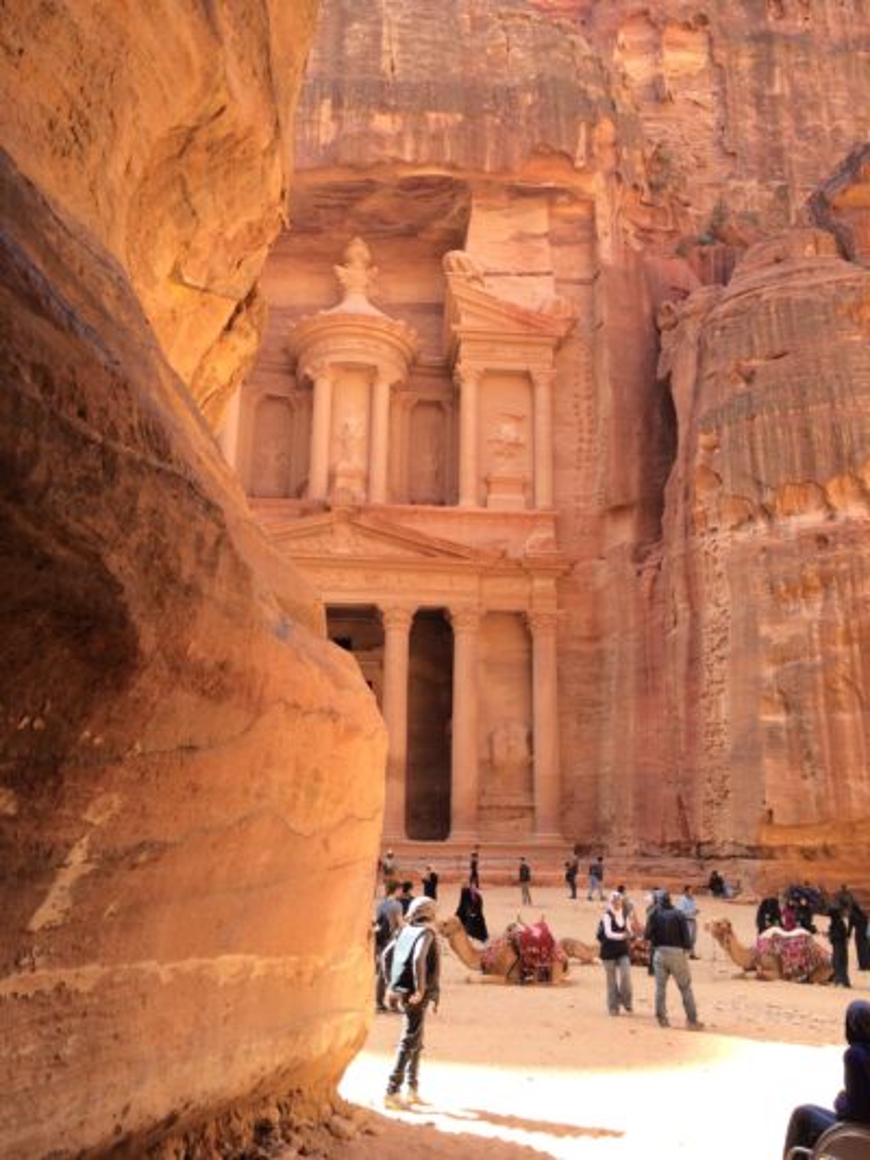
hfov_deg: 46.8
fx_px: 1005
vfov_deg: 60.0
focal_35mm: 30
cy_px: 580
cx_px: 435
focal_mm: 4.12
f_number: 2.2
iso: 32
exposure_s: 1/213
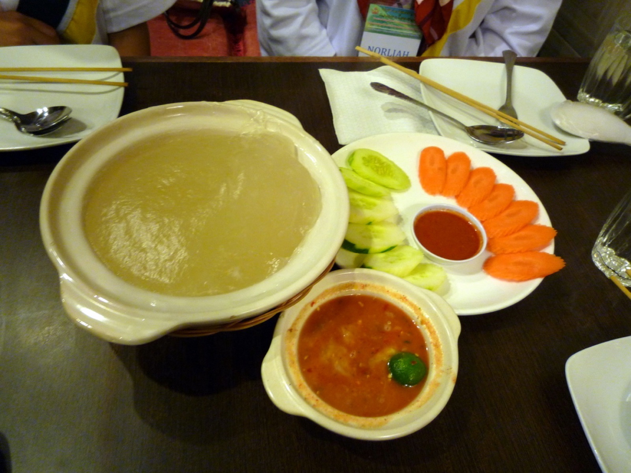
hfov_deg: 69.4
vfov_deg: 54.9
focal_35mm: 25
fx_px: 456
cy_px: 236
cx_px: 316
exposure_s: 1/6
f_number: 2.8
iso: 200
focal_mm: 4.4
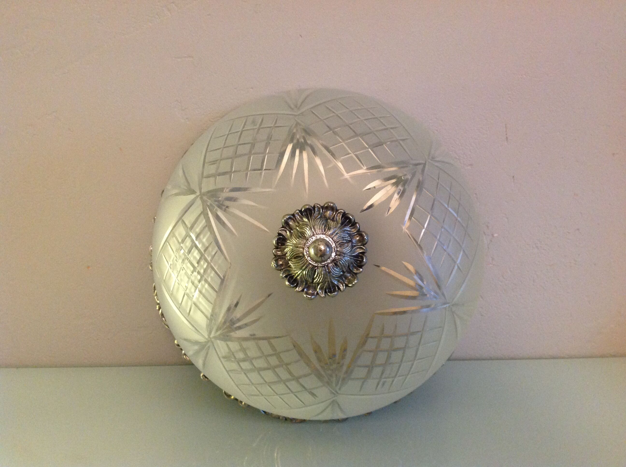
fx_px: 632
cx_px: 313
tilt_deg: -18.1
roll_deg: +0.8
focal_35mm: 35
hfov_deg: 52.7
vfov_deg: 40.6
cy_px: 234
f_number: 2.4
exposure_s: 1/17
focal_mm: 4.28
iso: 320
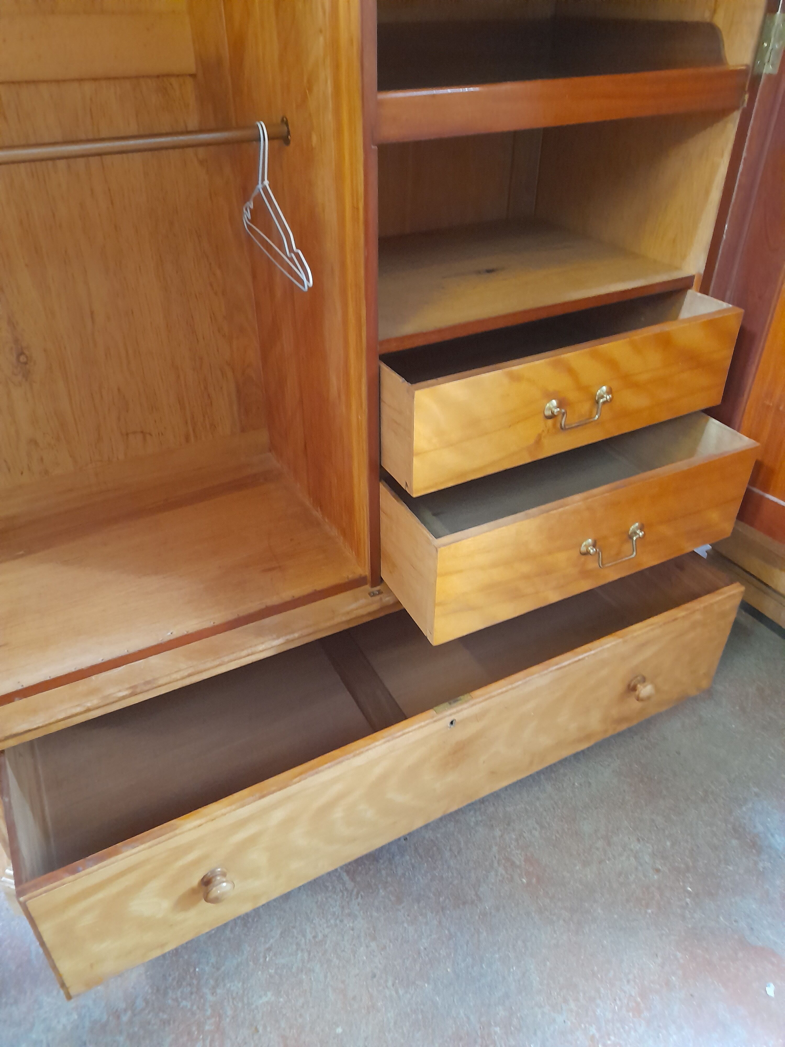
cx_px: 392
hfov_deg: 54.9
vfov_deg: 69.4
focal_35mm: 25
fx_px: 756
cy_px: 524
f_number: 2
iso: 1000
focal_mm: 4.6
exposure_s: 1/20
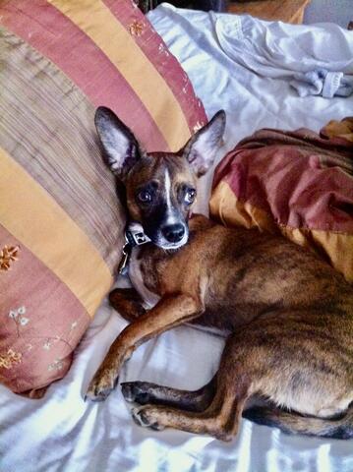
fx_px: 477
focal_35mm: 35
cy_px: 236
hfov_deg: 40.6
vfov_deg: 52.7
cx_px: 176
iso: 1000
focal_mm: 3.85
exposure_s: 1/15
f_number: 2.8
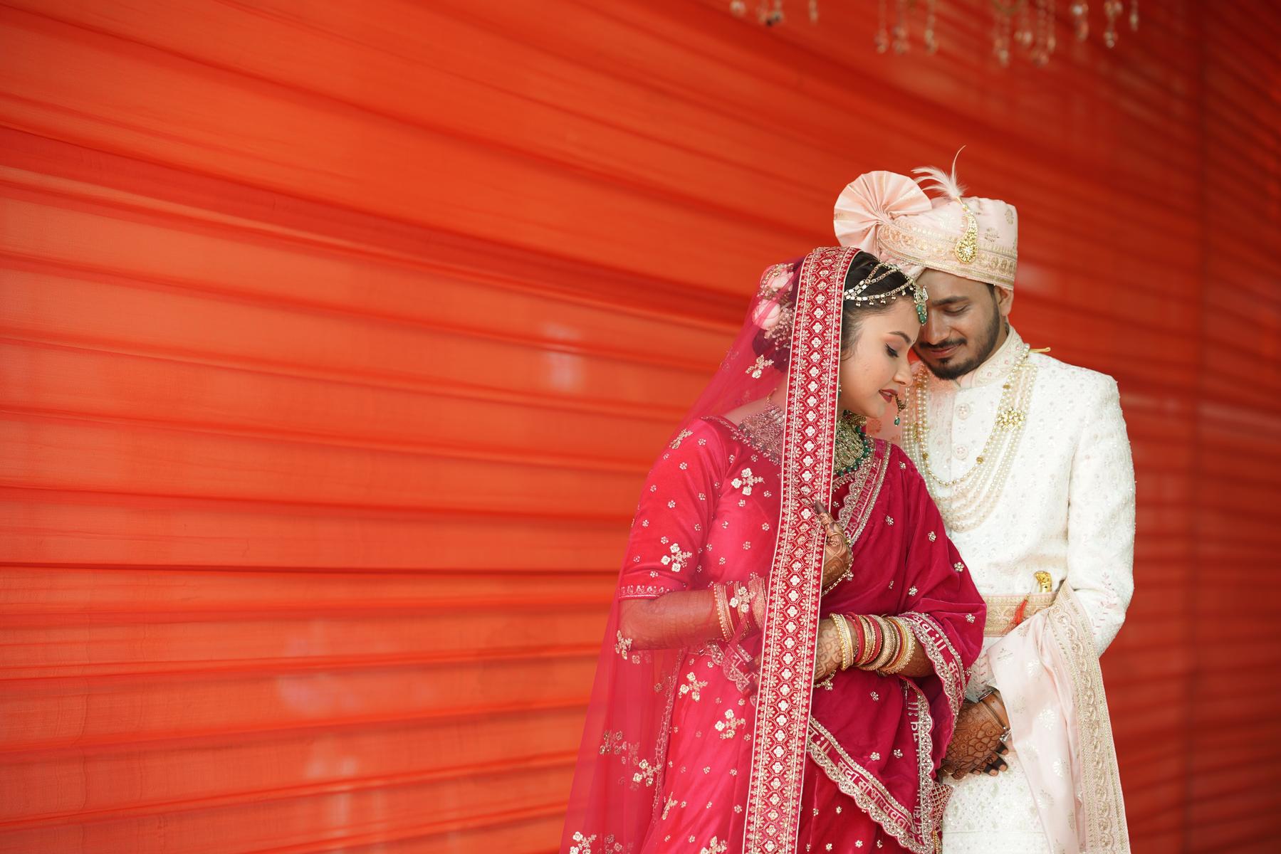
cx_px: 640
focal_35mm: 85
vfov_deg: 16.1
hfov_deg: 23.9
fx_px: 3025
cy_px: 427
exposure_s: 1/250
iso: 125
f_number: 2.5
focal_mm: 85
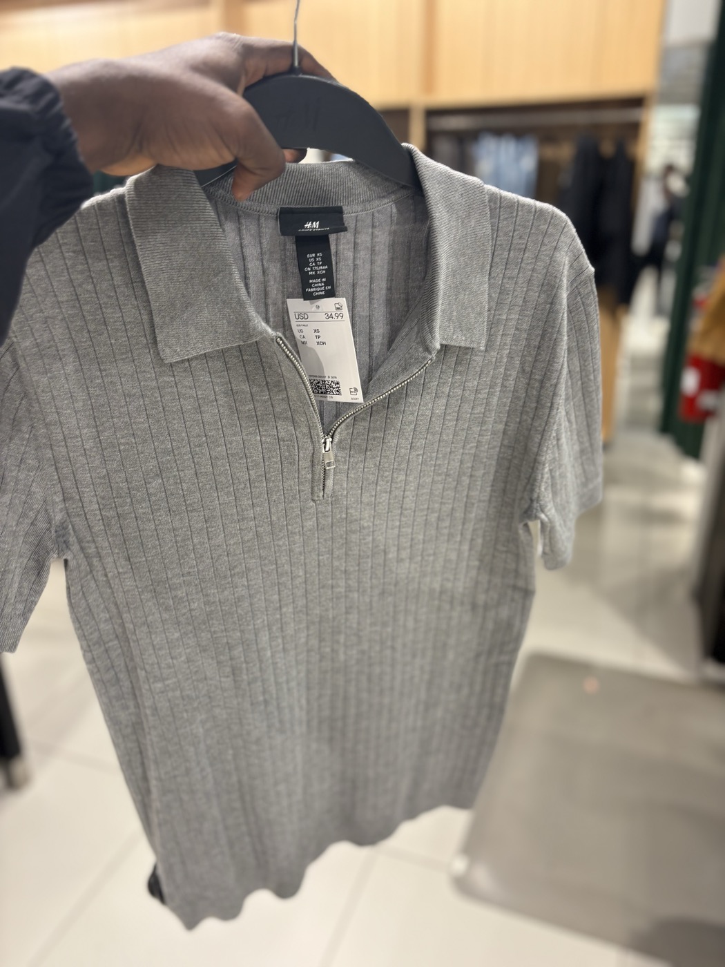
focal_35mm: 26
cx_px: 362
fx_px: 726
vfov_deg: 67.3
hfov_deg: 53.1
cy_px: 484
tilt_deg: -22.0
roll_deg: +1.1
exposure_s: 1/60
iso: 80
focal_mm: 5.96
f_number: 1.6
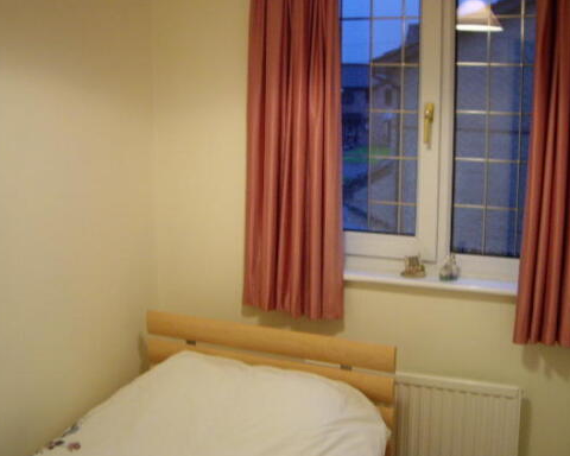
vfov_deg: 33.4
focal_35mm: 45
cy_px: 201
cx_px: 295
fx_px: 759
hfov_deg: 41.1
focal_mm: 6.2
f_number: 2.7
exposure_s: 1/20
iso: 200
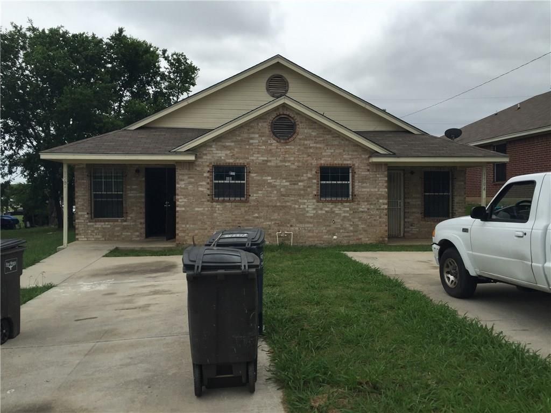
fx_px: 462
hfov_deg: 61.7
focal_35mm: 29
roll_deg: -1.6
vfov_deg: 48.2
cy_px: 206
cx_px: 276
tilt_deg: -1.0
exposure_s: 1/807
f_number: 2.2
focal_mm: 4.15
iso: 32
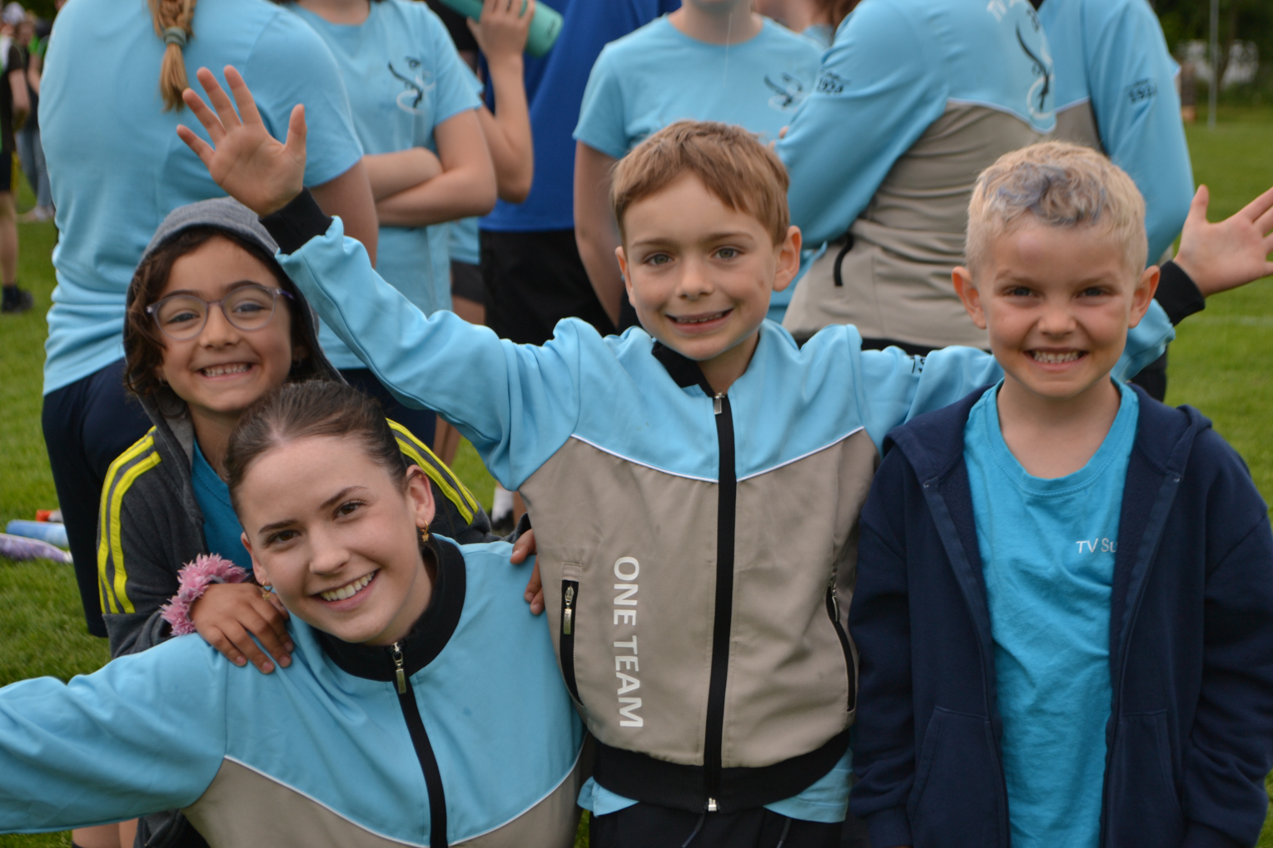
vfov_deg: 18.9
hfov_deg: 28.1
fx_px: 2546
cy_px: 424
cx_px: 636
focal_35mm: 72
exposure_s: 1/125
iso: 180
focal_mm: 48
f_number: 5.6
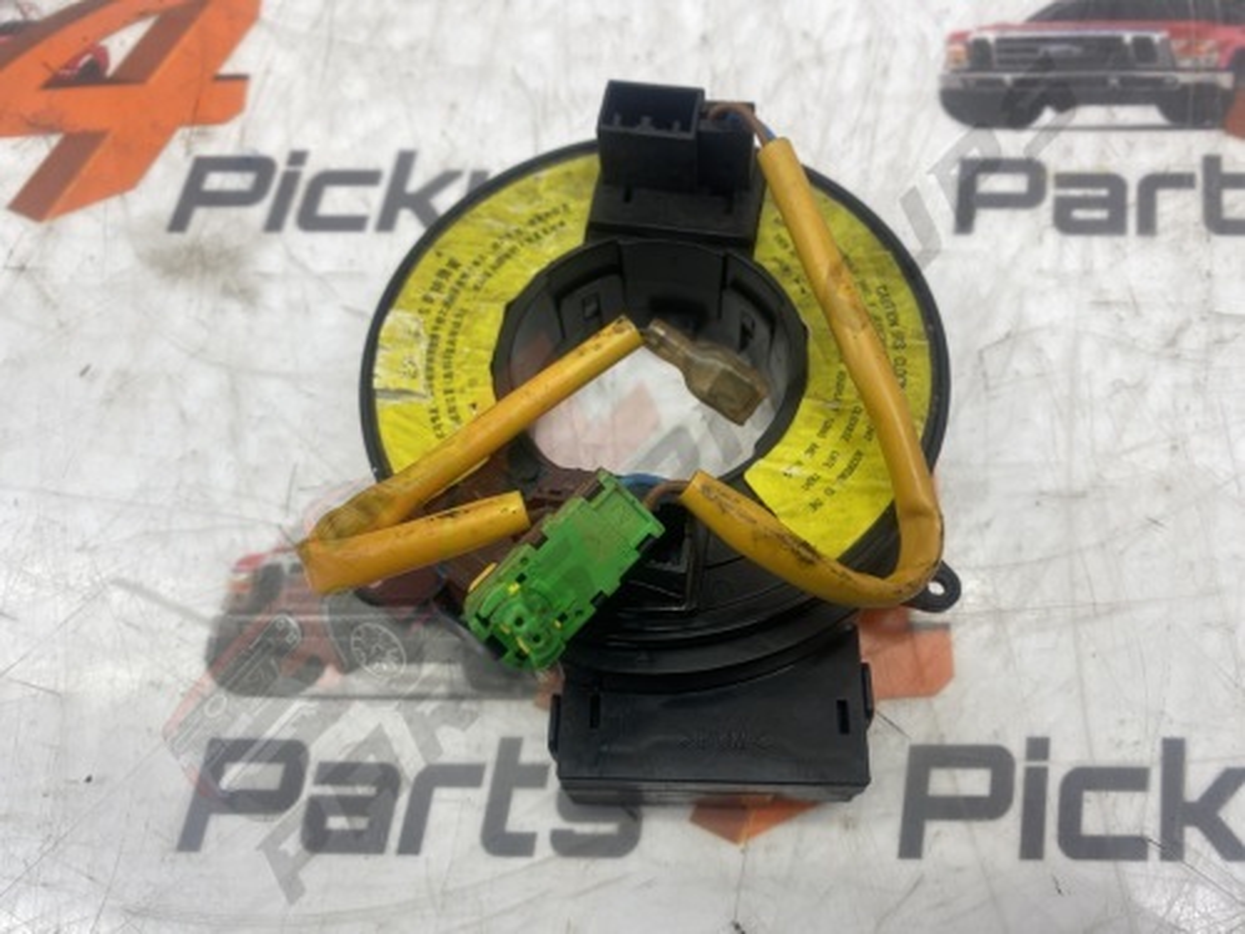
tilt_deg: -71.7
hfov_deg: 67.3
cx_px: 622
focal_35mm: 26
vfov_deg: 53.1
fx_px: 935
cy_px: 467
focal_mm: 4.25
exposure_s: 1/100
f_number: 1.8
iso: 32
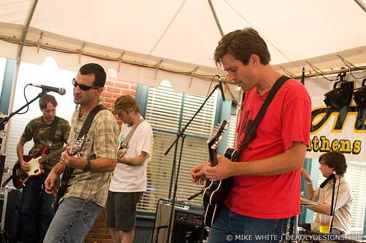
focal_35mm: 52
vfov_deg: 25.7
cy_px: 122
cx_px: 183
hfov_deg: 37.9
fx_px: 533
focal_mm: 35
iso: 640
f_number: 3.2
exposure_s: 1/250
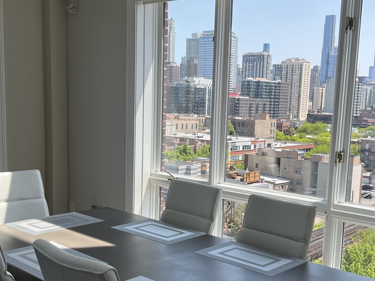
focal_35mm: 46
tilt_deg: -8.3
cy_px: 181
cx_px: 207
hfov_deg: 41.2
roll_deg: -1.6
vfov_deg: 31.3
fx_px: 498
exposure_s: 1/1183
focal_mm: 5.7
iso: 50
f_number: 1.5
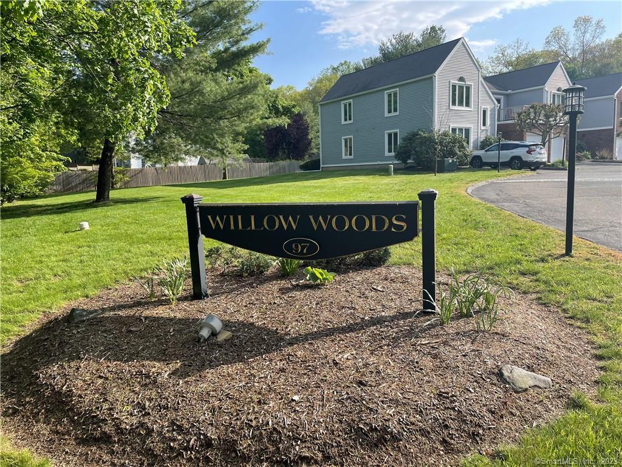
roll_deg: +1.5
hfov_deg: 67.3
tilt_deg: -6.4
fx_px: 467
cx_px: 311
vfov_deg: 53.1
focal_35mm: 26
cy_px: 234
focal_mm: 4.2
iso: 32
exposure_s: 1/1319
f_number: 1.6
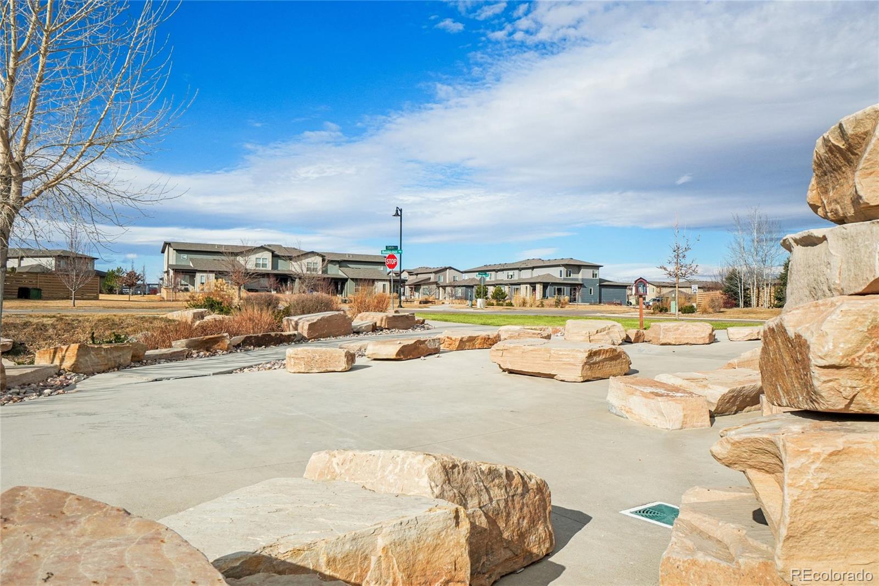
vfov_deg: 47.9
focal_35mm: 27
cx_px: 440
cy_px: 293
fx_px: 659
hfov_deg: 67.4
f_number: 8
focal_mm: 18
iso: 400
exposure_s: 1/2500
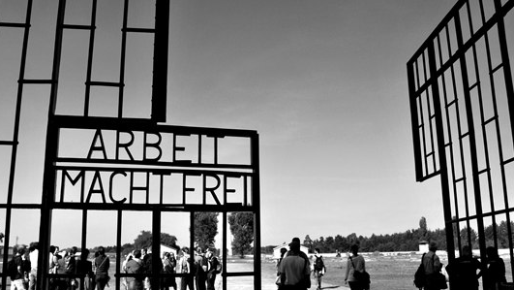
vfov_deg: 37.6
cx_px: 245
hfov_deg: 62.6
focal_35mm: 31
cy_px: 181
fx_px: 423
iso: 400
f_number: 5.6
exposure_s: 1/2500
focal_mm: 18
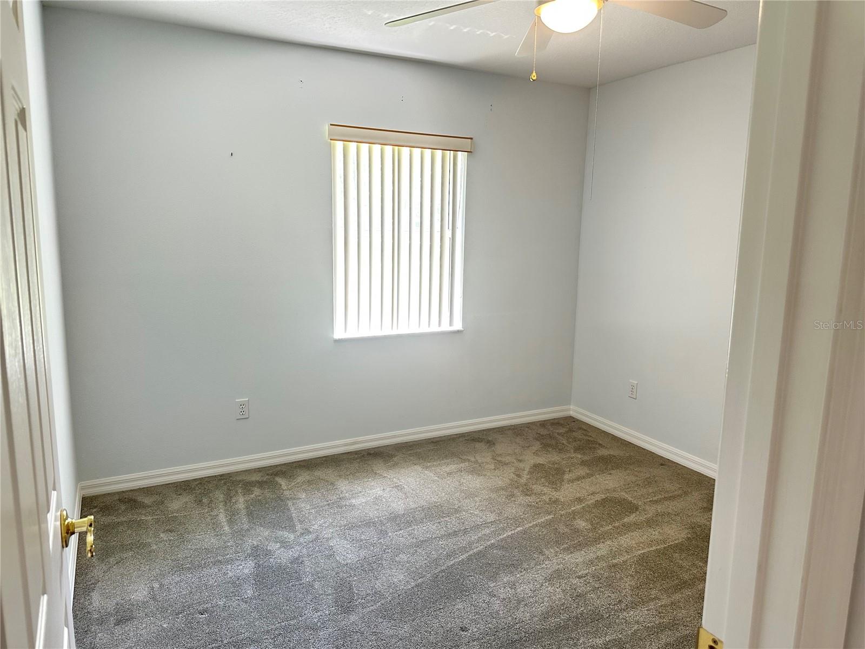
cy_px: 324
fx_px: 600
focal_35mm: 24
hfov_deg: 71.6
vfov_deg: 56.8
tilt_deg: -8.4
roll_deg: -1.6
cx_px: 432
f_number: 1.78
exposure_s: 1/60
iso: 200
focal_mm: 6.86
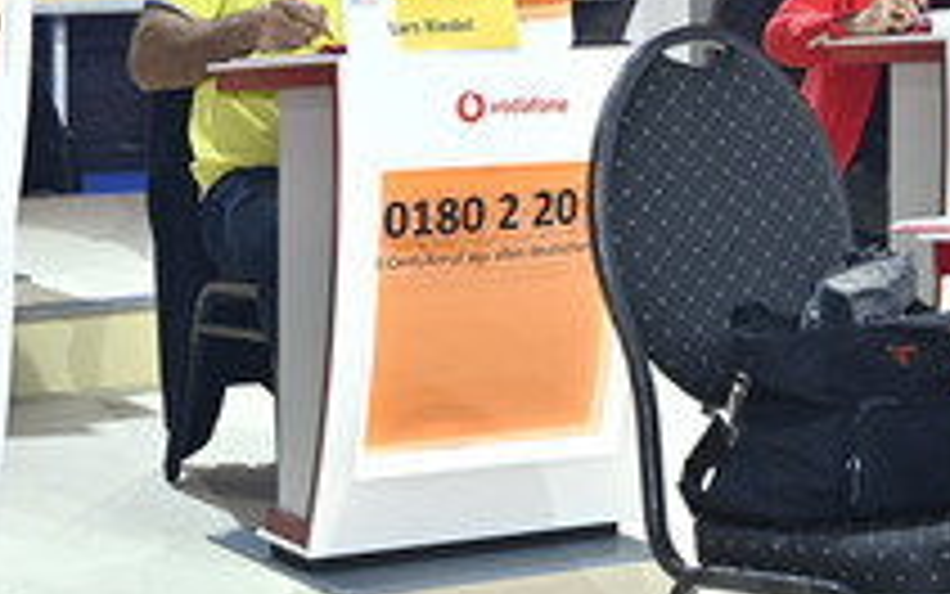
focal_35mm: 109
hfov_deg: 19.1
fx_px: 2823
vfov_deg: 11.9
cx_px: 574
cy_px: -4
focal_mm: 50
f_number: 4
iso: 1000
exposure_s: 1/200
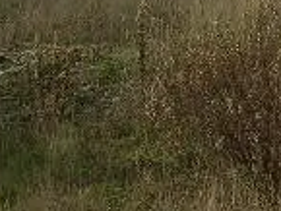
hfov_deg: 12.4
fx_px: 1219
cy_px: 45
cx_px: 448
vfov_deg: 9.9
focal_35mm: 150
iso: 50
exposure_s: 1/320
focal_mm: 5.7
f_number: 4.9
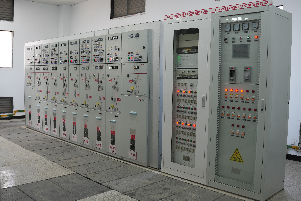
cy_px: 100
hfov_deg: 53.1
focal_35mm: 36
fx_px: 301
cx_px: 150
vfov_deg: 36.9
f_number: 2.8
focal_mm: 24
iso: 640
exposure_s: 1/125
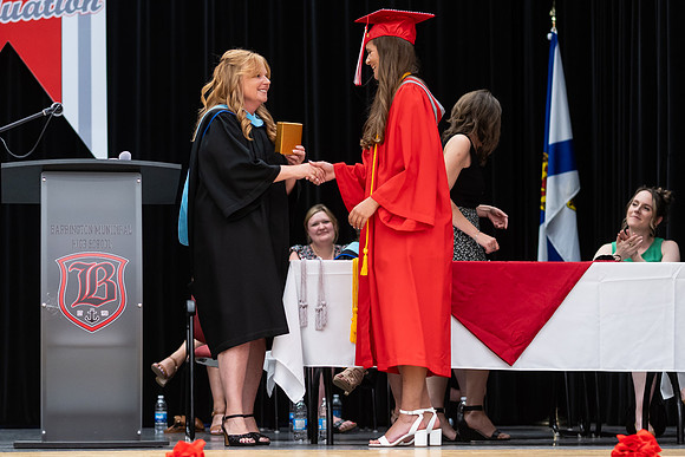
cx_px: 273
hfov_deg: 17.4
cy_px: 292
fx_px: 2234
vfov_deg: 11.7
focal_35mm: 117
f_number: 2.8
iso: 1000
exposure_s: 1/200
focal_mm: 85
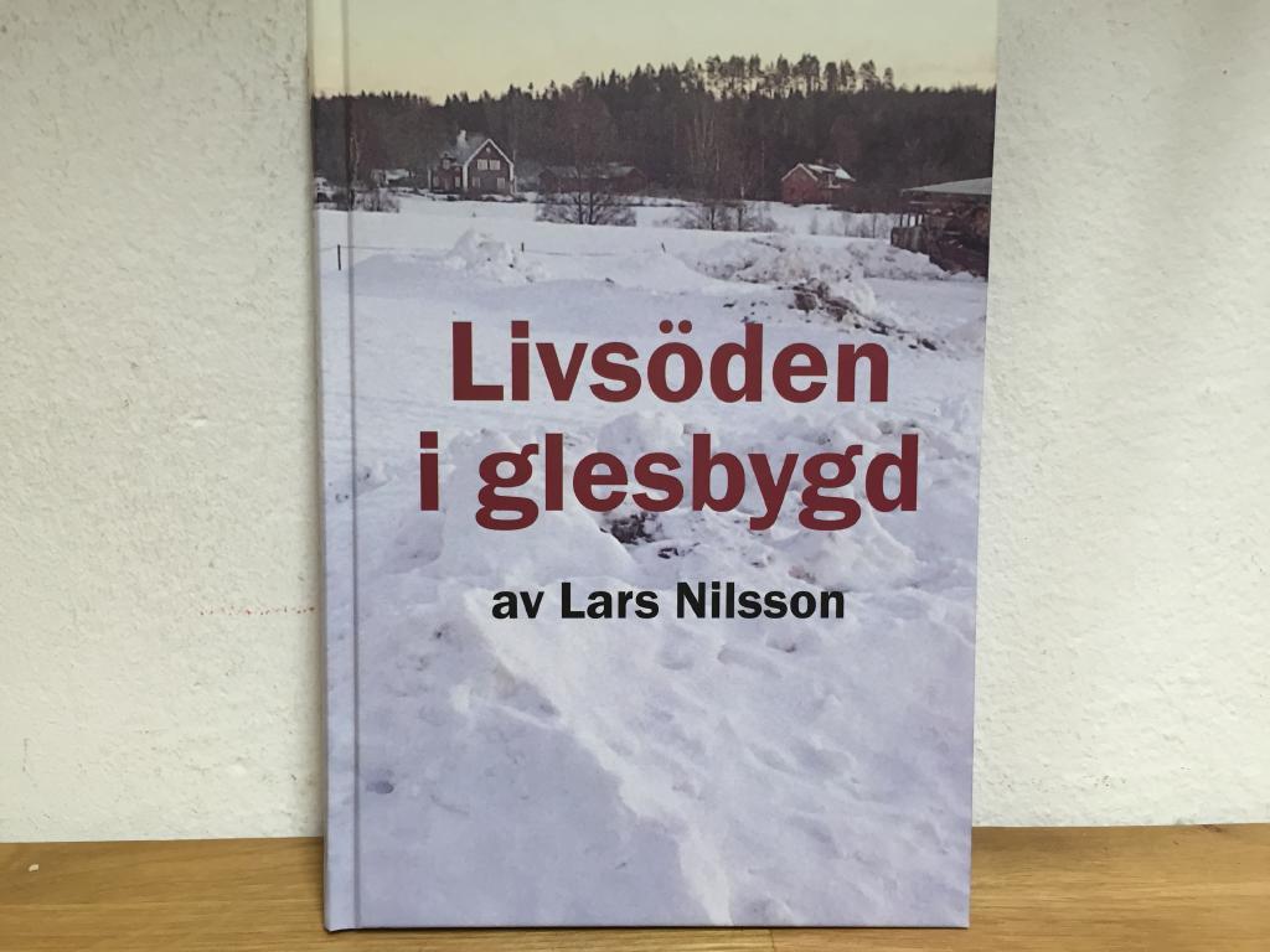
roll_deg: +0.3
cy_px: 476
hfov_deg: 61.7
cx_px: 635
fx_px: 1064
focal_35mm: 29
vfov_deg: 48.2
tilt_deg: -12.0
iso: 80
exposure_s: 1/33
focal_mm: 4.15
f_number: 2.2
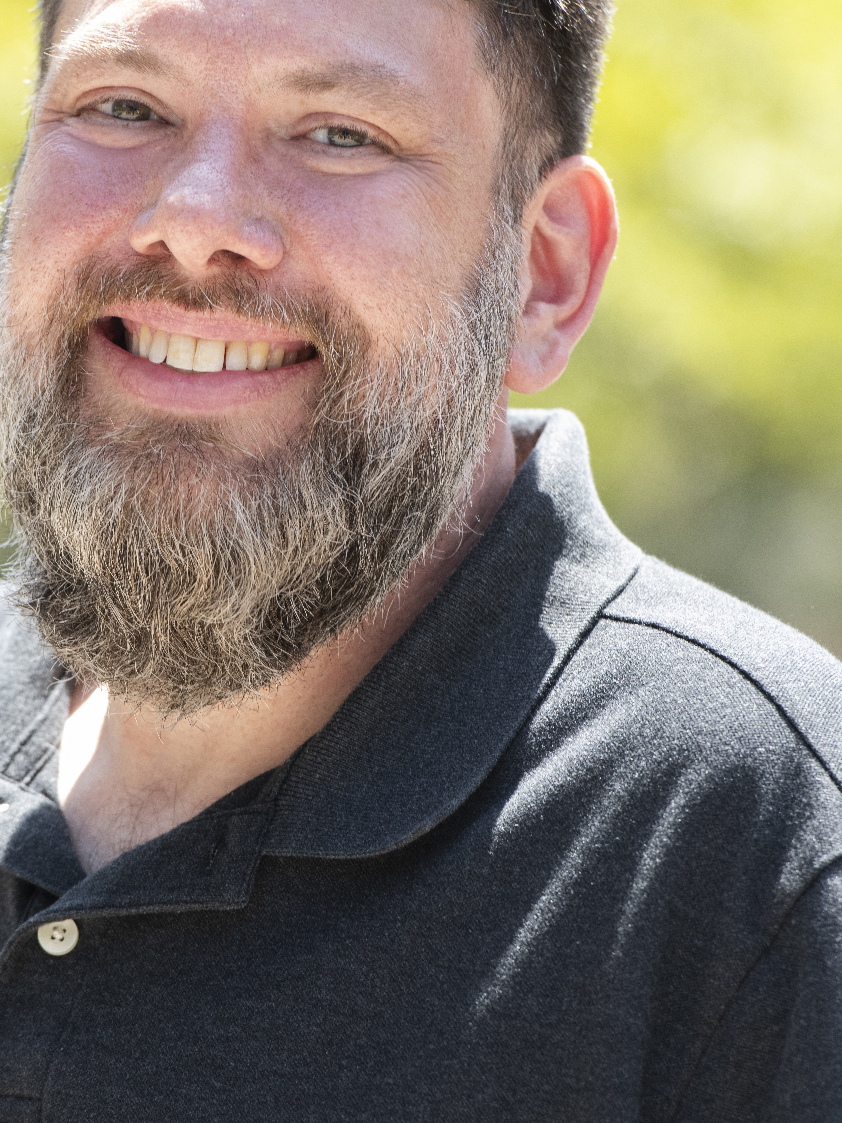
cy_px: 559
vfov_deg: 5.5
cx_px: 310
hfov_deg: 4.1
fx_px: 11677
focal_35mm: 360
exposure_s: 1/500
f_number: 5.6
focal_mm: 200
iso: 800
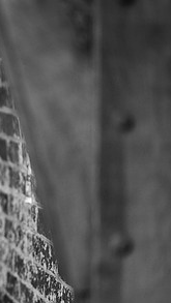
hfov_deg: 6.8
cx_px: -85
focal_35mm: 176
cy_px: 191
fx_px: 1417
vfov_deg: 12.2
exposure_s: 1/200
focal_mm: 85
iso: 450
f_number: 1.8
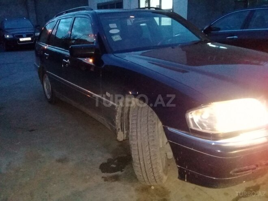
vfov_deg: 45.4
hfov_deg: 58.4
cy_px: 100
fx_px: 240
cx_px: 134
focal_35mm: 31
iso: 800
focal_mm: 3.3
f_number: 2.2
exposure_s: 1/15
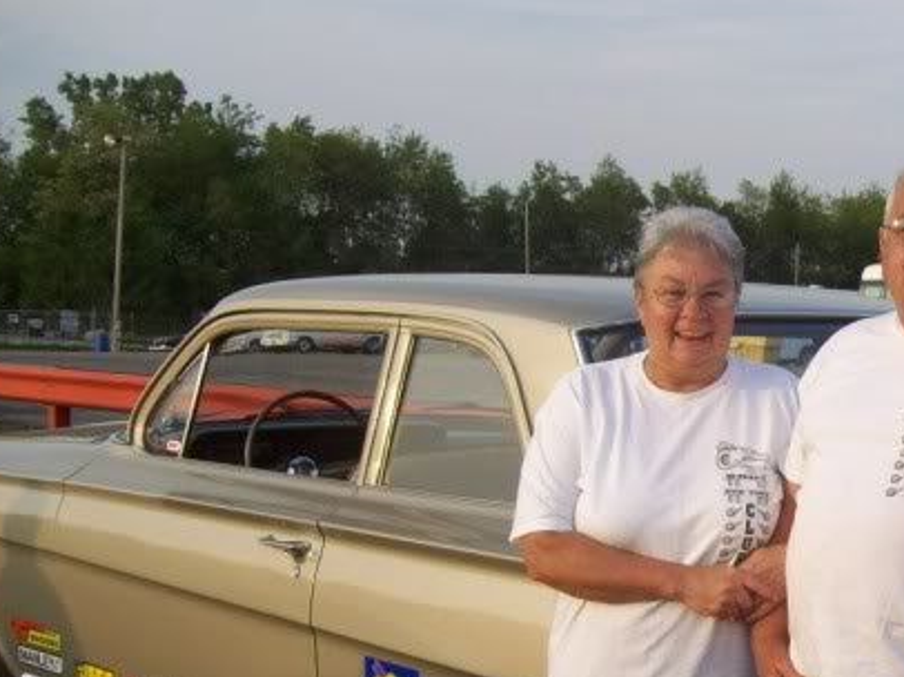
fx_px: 1853
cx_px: 857
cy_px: 541
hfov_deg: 26.3
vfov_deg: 20.5
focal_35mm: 71
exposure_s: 1/574
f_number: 2.7
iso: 80
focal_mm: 6
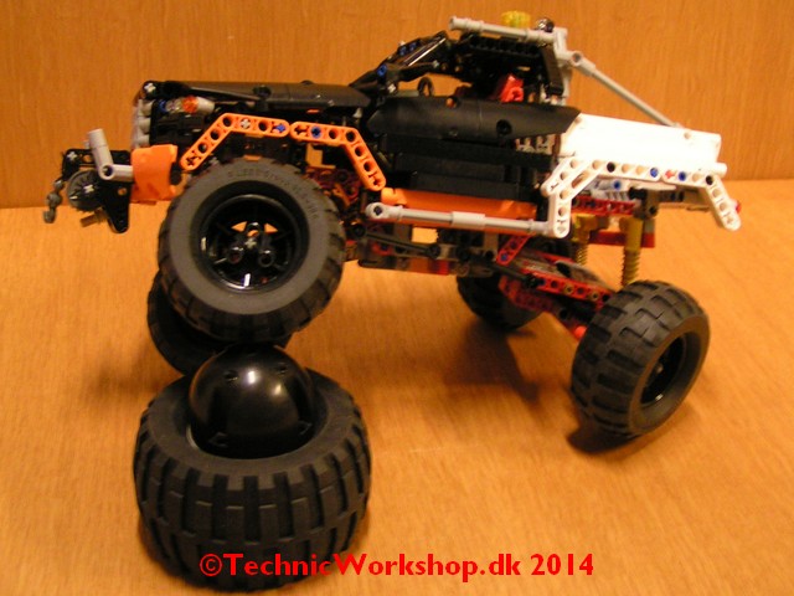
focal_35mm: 38
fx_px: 872
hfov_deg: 49.0
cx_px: 397
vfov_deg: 37.7
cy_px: 298
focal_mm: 5.8
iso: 200
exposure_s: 1/5
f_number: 2.8
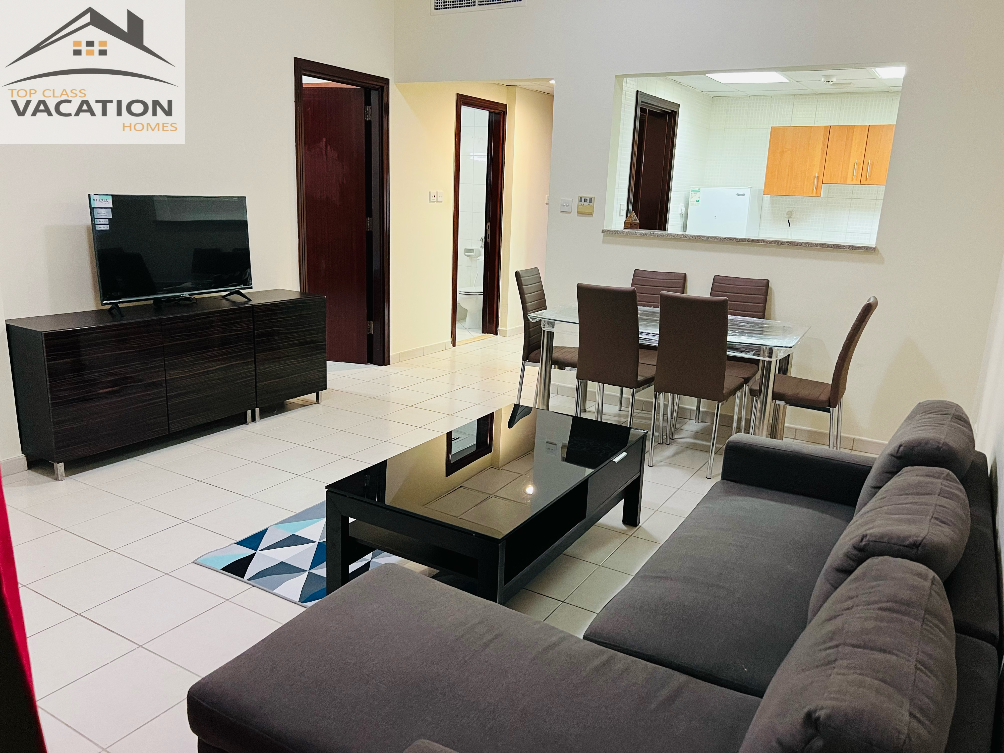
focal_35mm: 26
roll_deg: -2.2
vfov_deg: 53.1
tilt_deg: -14.7
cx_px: 502
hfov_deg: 67.3
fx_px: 754
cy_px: 376
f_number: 1.5
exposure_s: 1/50
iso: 250
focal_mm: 5.7
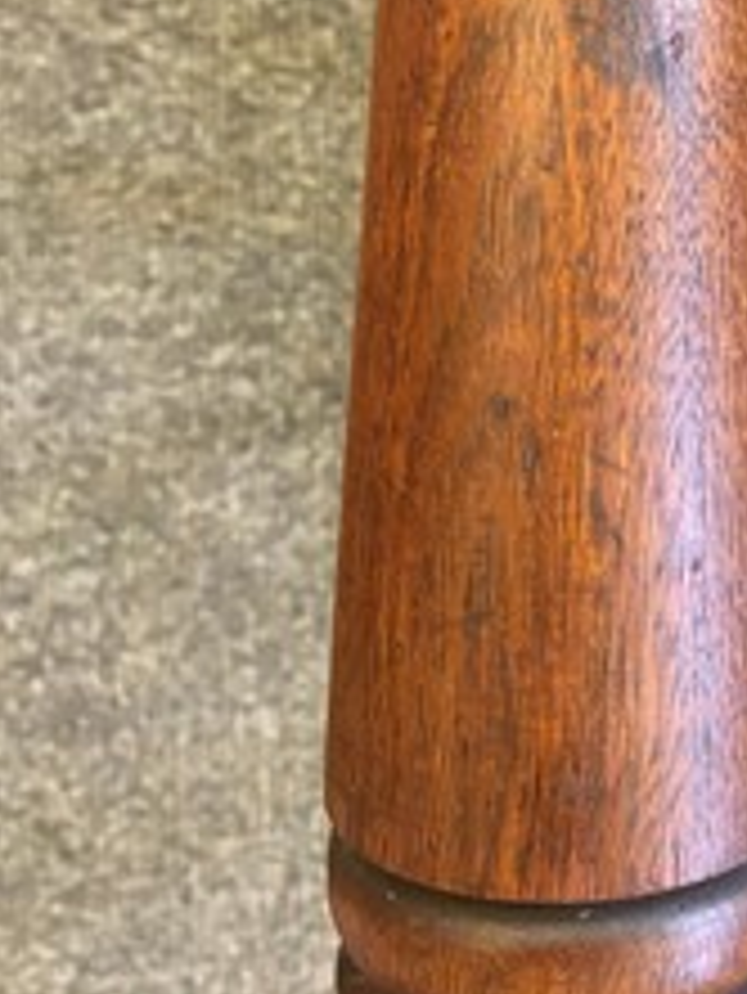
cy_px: 144
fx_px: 1351
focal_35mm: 47
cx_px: 657
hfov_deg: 29.7
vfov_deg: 38.3
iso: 500
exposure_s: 1/33
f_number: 1.8
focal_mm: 4.25
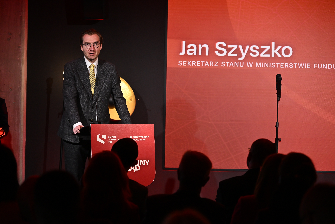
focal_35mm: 104
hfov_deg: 19.6
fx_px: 968
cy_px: 112
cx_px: 168
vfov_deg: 13.2
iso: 2000
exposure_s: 1/250
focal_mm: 104
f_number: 4.5
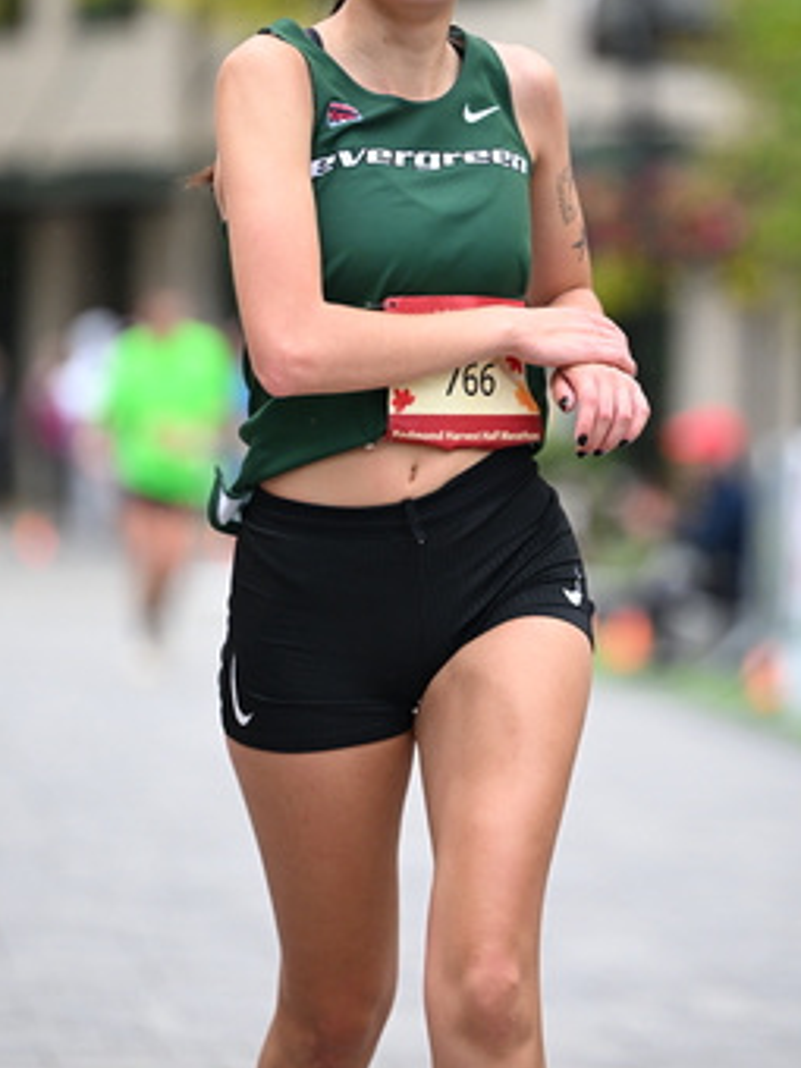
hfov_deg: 5.3
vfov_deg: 7.1
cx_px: 410
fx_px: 8639
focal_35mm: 280
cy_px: 427
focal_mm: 180
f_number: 2.8
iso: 1250
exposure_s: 1/2000
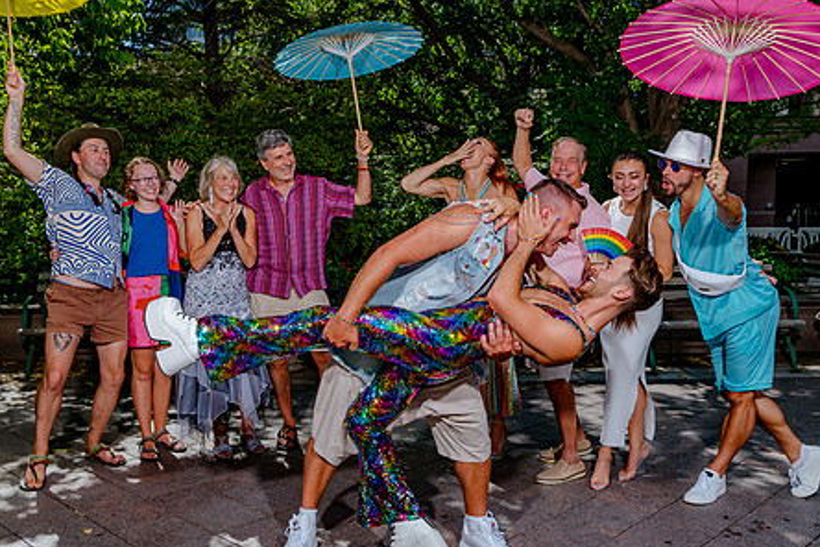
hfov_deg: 54.4
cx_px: 375
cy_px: 321
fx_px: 797
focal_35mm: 35
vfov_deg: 37.7
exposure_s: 1/320
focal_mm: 24
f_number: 8
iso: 200
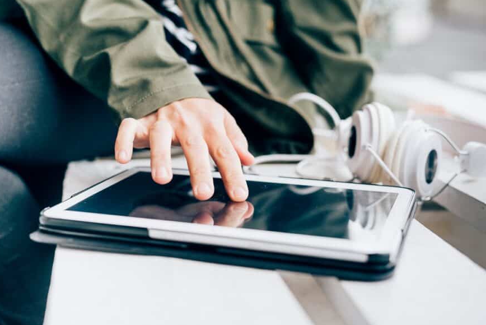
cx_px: 218
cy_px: 153
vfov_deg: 23.0
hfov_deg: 33.9
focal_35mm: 59
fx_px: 797
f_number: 2.8
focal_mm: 50
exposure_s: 1/320
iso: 250
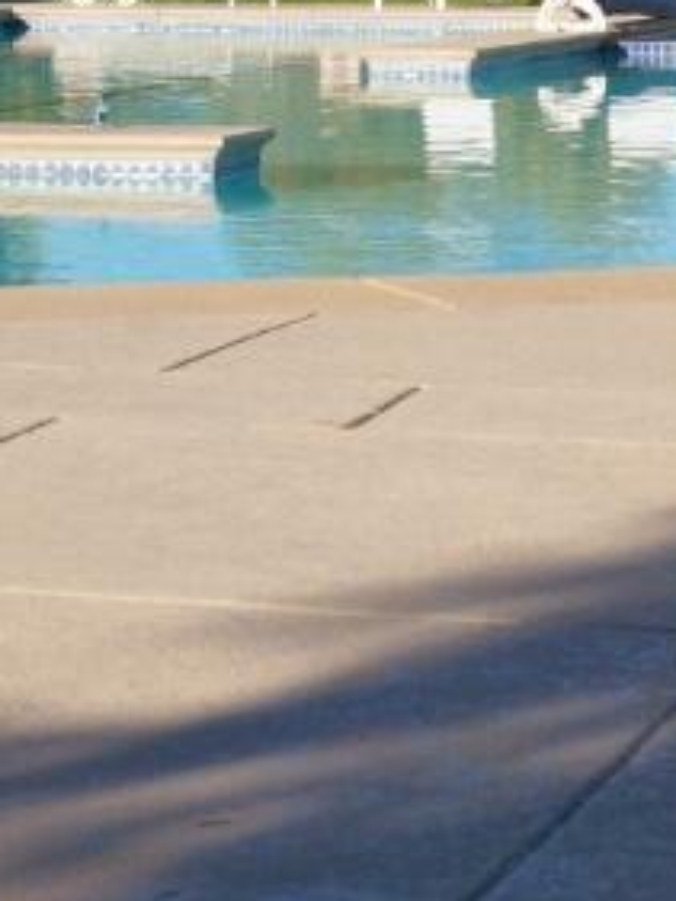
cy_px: -6
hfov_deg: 9.1
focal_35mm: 163
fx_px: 4234
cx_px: 308
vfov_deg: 12.0
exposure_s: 1/250
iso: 400
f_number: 16
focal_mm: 31
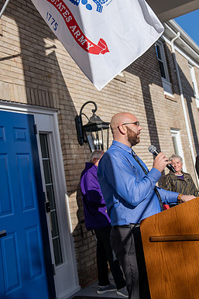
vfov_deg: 46.3
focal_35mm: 42
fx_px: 349
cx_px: 115
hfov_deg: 31.8
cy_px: 127
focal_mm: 36
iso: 80
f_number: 3.5
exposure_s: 1/1000
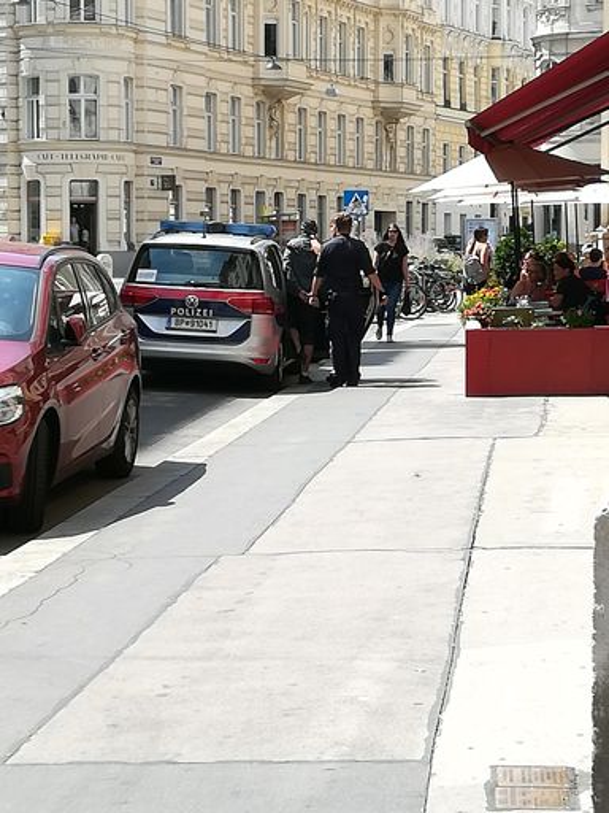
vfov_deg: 20.2
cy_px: 406
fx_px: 2275
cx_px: 304
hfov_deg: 15.2
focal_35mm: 97
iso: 50
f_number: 2.2
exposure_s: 1/522
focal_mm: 3.83
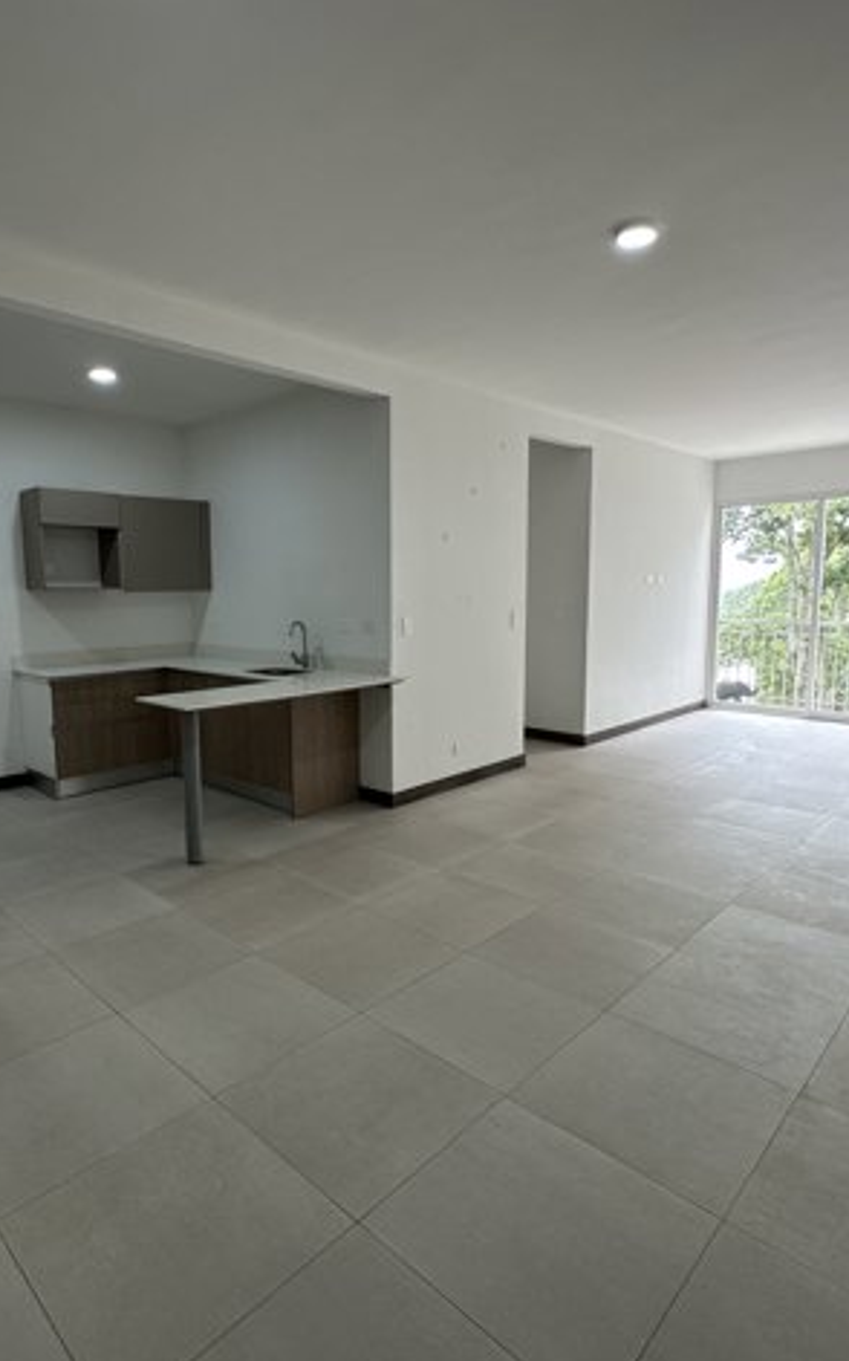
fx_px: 741
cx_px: 362
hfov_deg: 59.3
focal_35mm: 20
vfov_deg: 85.1
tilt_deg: -6.5
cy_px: 682
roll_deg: +0.7
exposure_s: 1/120
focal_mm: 2.22
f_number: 2.2
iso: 80
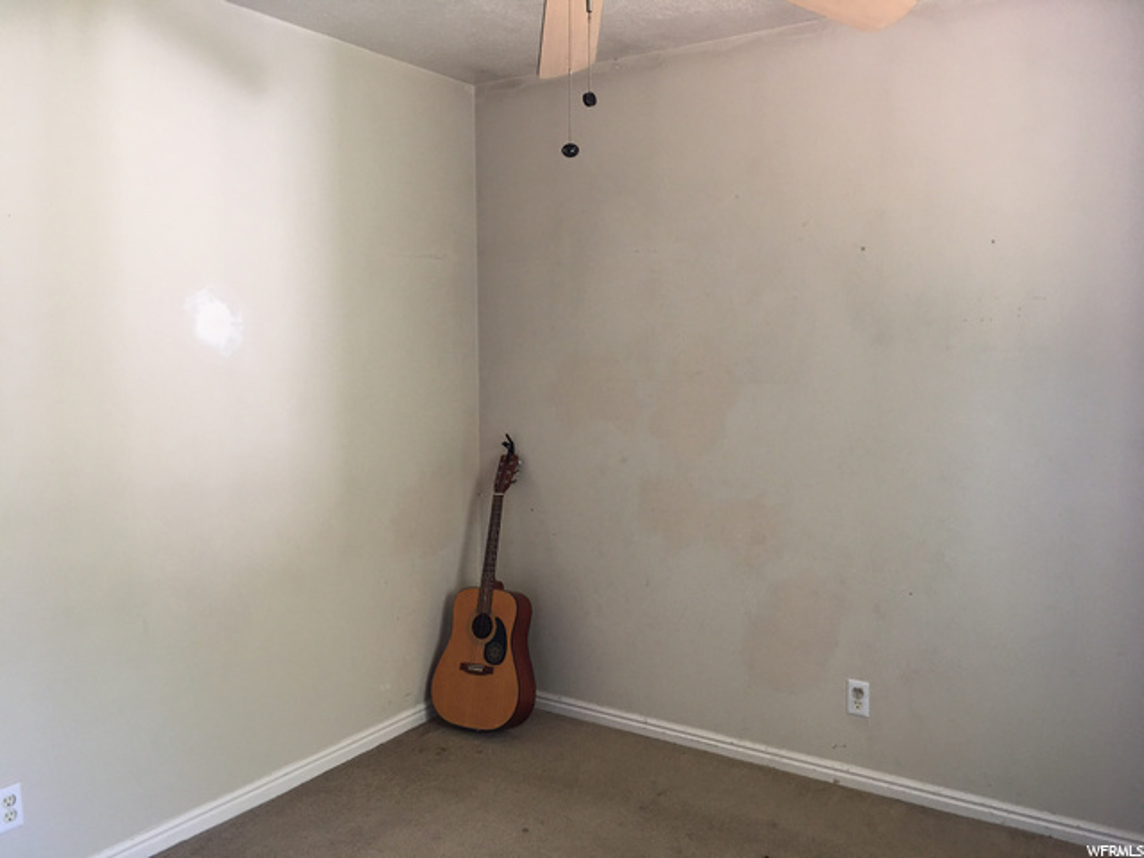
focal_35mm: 29
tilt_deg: -2.2
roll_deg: +0.3
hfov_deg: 61.7
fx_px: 958
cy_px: 429
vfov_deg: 48.2
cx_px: 572
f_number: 2.2
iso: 50
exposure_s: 1/15
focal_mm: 4.15
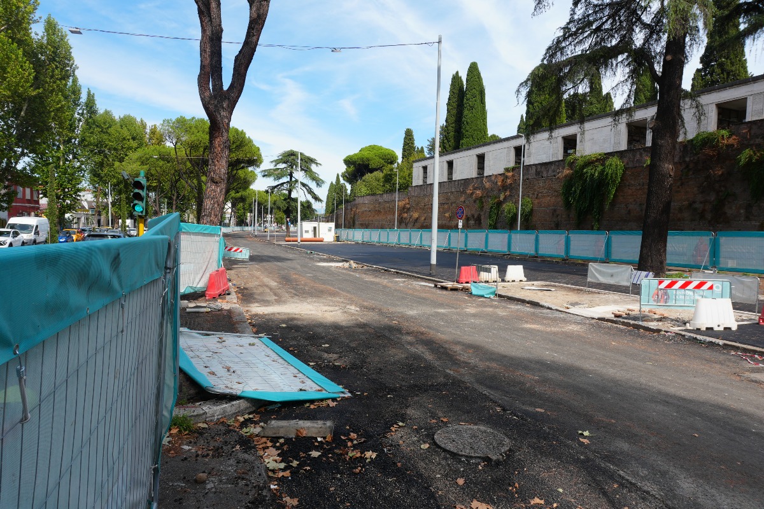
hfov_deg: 73.7
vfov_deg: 53.1
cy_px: 254
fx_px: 509
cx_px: 382
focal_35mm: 24
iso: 100
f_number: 9
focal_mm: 16
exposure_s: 1/125
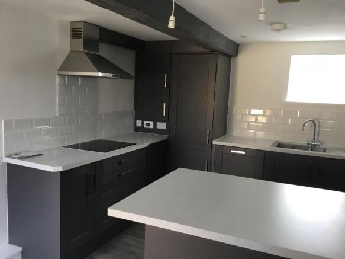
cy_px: 130
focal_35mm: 31
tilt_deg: -7.8
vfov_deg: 45.4
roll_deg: -2.2
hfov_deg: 58.4
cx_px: 172
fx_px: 309
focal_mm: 3.3
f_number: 2.4
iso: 40
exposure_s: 1/33
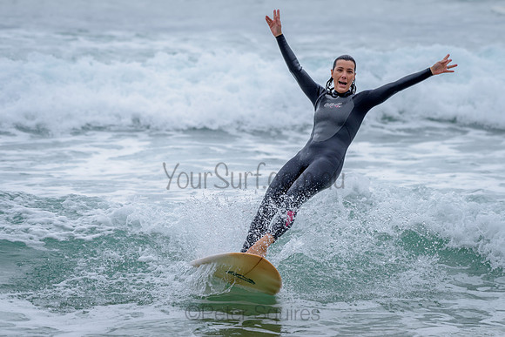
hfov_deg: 6.6
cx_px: 279
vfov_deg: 4.4
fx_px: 4407
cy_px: 179
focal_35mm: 314
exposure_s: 1/1250
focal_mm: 270
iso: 180
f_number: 5.6
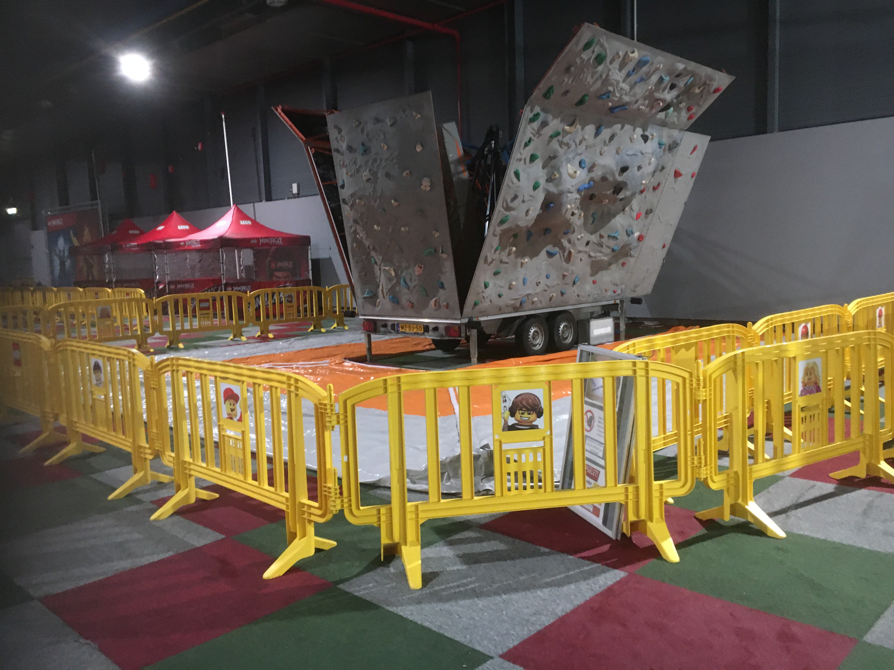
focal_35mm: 29
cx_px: 447
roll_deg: +1.2
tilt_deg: -5.5
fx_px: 749
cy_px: 335
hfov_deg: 61.7
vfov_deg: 48.2
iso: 400
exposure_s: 1/17
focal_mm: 4.15
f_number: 2.2
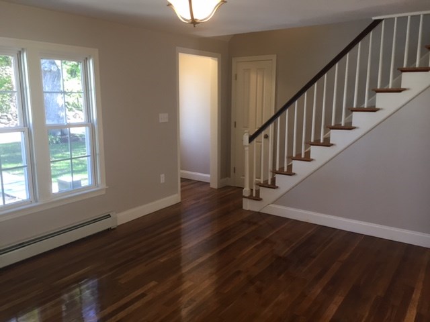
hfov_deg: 61.7
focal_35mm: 29
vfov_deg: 48.2
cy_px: 161
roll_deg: +0.2
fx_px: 360
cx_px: 215
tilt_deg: -10.9
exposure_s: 1/30
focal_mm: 4.15
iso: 40
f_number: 2.2
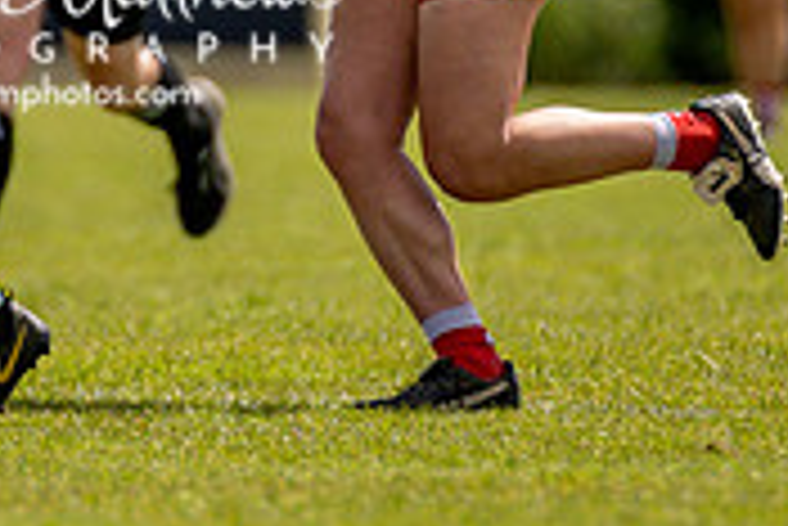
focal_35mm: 1594
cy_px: -82
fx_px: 34919
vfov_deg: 0.9
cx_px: -13
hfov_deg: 1.3
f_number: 2.8
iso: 125
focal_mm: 300
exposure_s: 1/6400
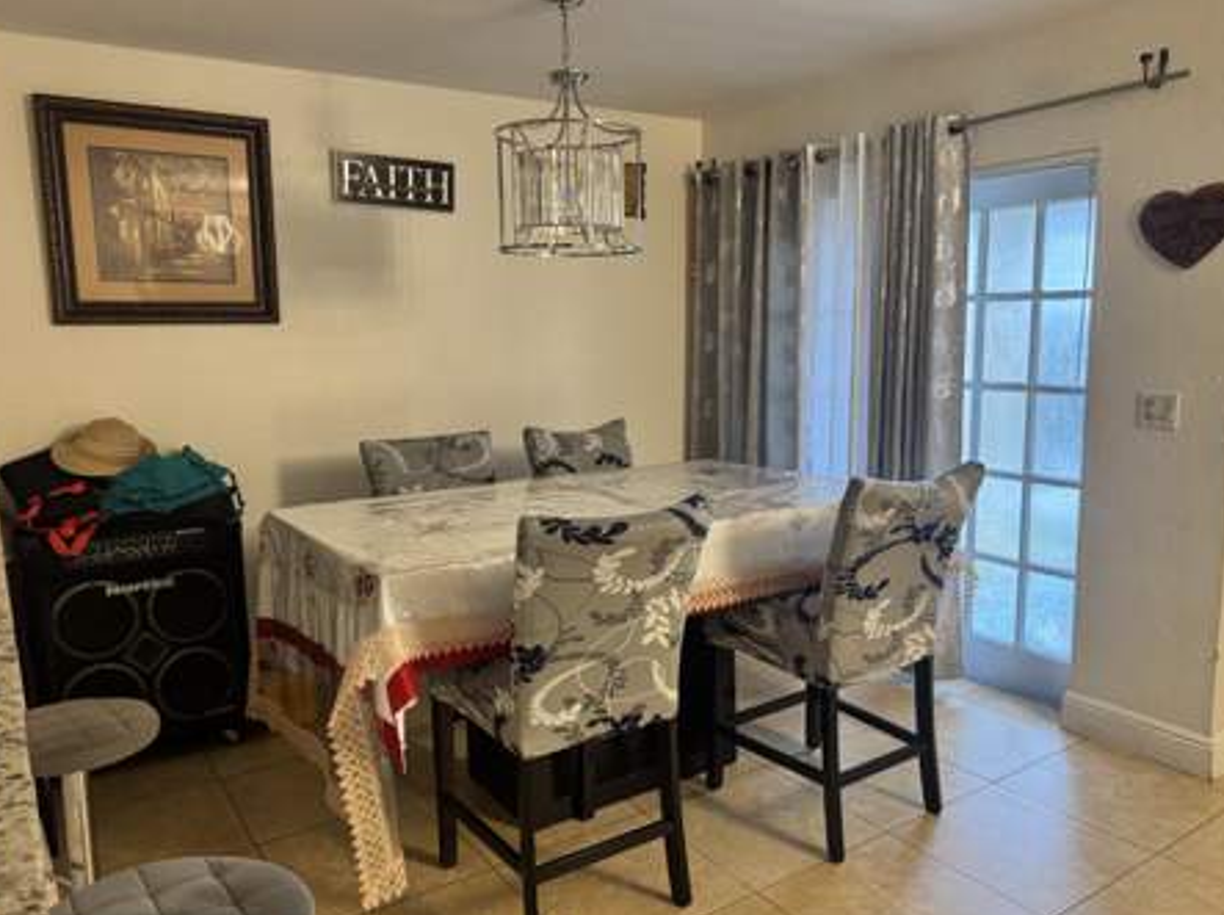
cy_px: 474
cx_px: 624
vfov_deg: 52.9
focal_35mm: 26
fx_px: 918
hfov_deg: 67.4
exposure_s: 1/60
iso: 500
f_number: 1.78
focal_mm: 6.76
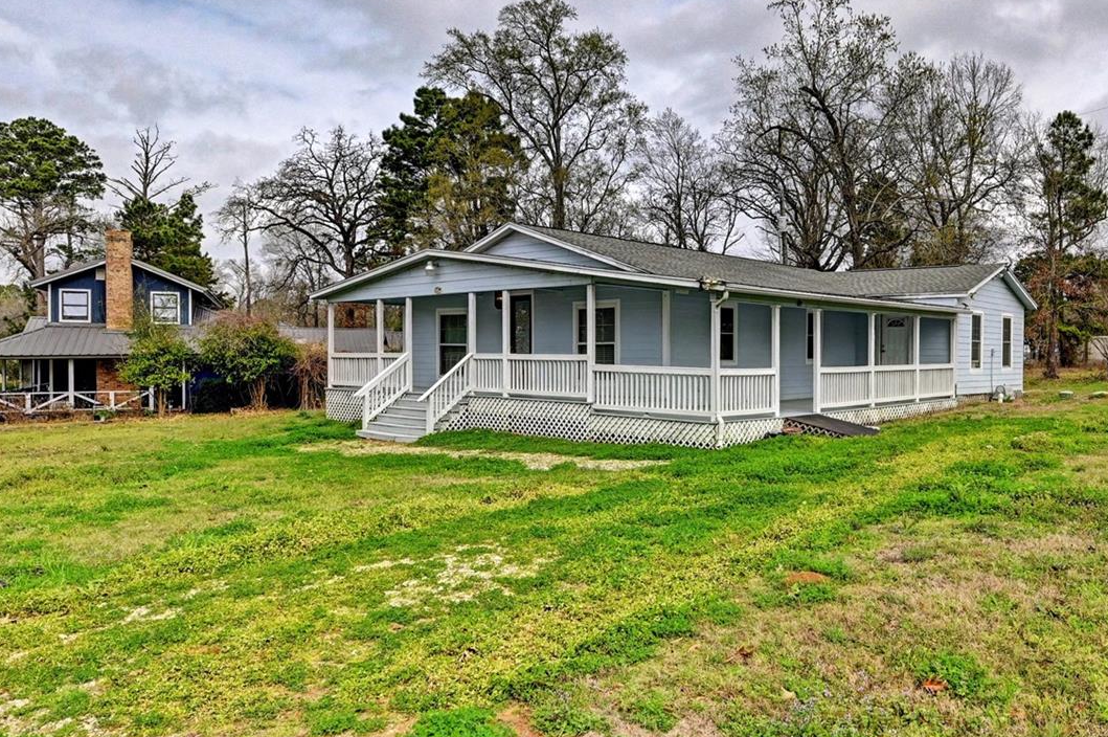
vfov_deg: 44.9
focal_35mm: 29
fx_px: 892
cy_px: 370
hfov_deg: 62.8
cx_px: 697
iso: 400
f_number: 8
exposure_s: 1/640
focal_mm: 15
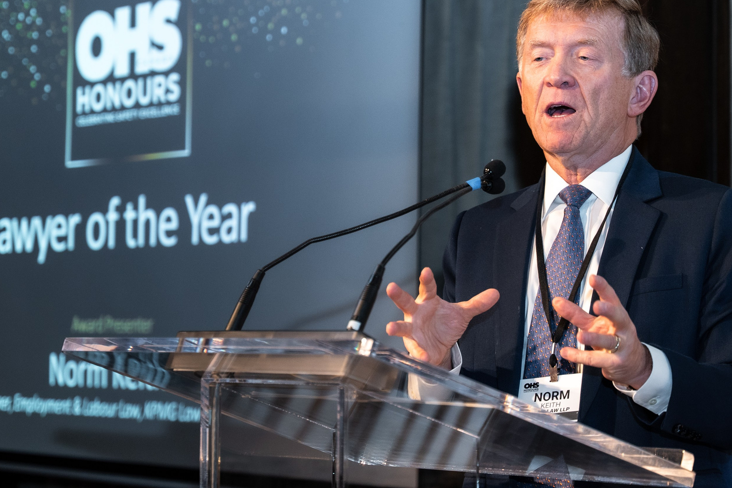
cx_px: 405
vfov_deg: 12.4
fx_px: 2236
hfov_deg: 18.6
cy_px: 179
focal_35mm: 110
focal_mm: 61.2
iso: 1250
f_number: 2.8
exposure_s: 1/200
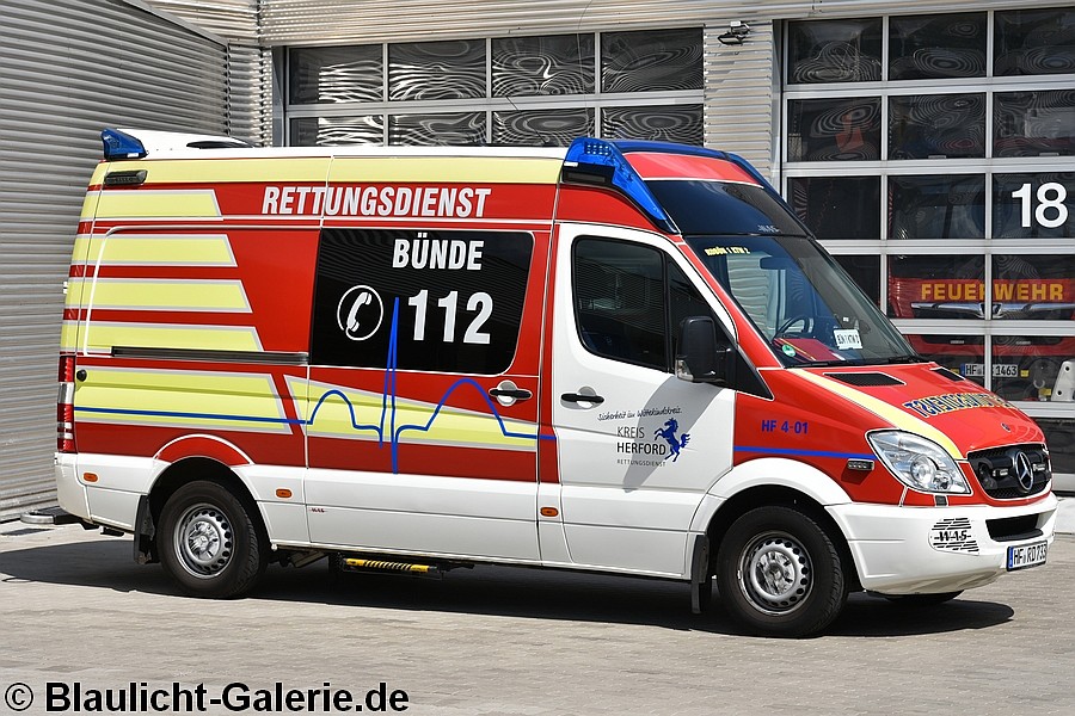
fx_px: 2538
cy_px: 358
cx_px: 538
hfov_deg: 23.9
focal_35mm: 85
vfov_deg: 16.1
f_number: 10
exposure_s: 1/400
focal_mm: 85
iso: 200
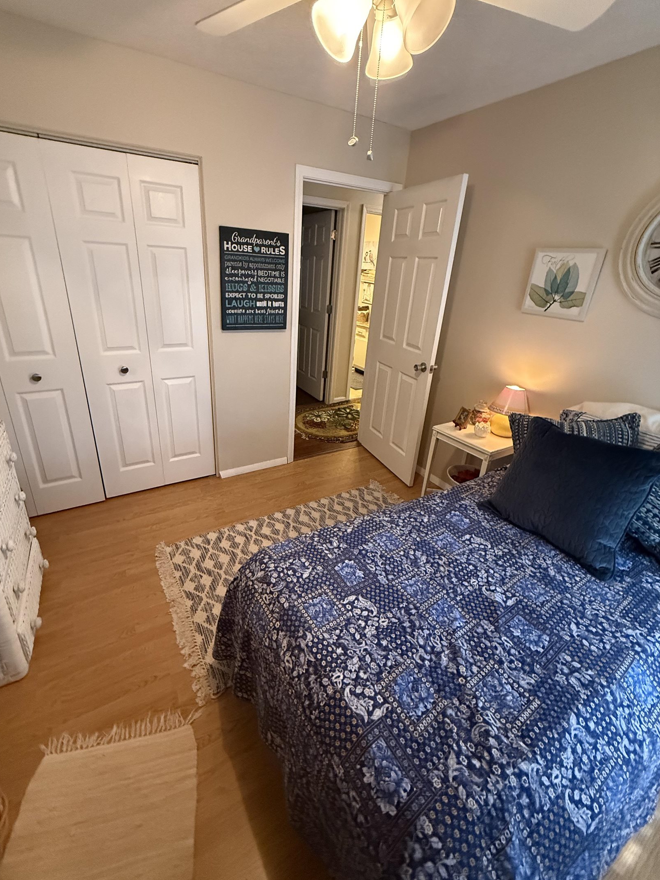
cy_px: 424
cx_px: 309
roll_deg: -4.0
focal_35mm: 15
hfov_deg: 81.7
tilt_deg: -21.8
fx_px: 381
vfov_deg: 98.1
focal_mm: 2.22
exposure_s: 1/60
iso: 800
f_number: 2.2
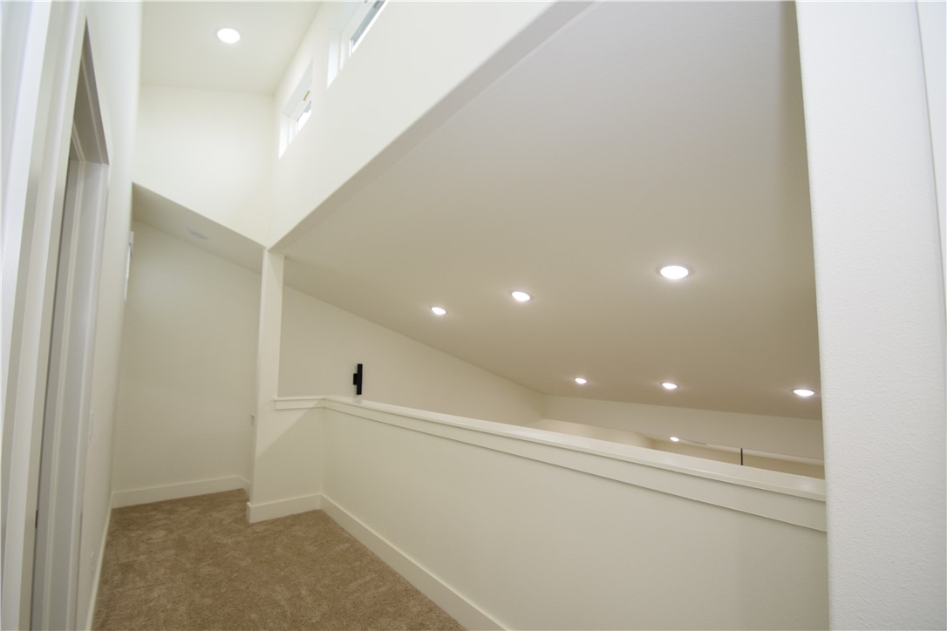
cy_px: 316
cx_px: 474
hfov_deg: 100.4
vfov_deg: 77.3
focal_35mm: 15
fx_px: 395
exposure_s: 1/125
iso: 720
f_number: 5.6
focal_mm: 10
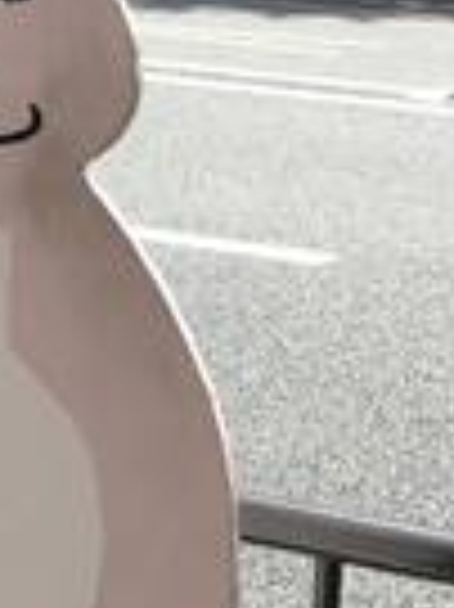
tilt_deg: -12.8
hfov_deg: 11.1
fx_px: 2329
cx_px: 36
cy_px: 387
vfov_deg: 14.8
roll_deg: -1.6
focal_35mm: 133
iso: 20
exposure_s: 1/742
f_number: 1.8
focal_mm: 3.99
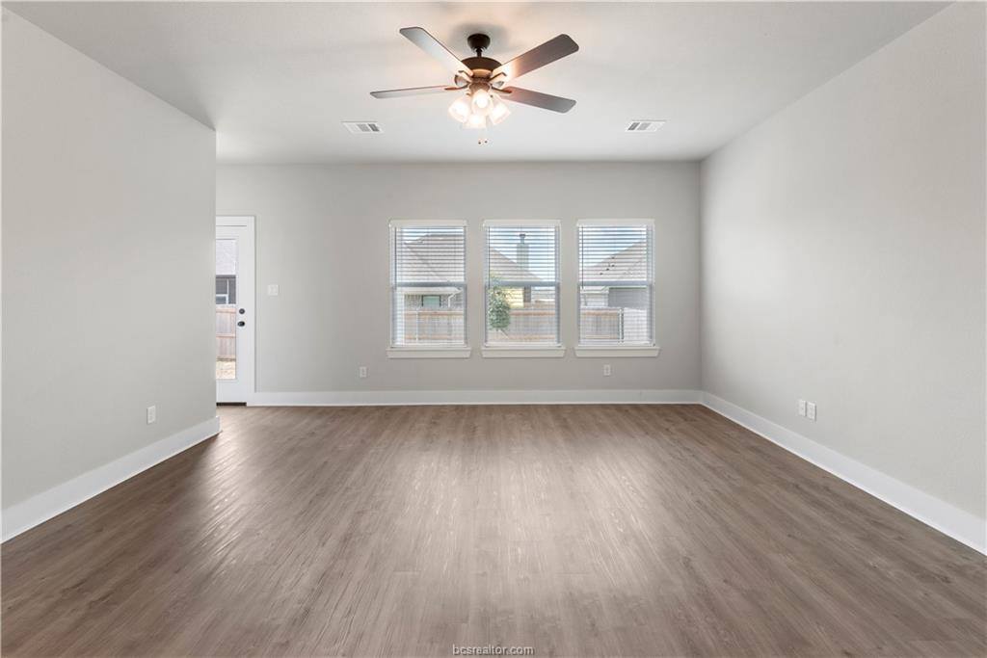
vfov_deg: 73.8
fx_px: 439
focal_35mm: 16
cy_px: 329
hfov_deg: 96.7
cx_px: 494
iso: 250
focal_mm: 16
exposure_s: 1/250
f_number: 8
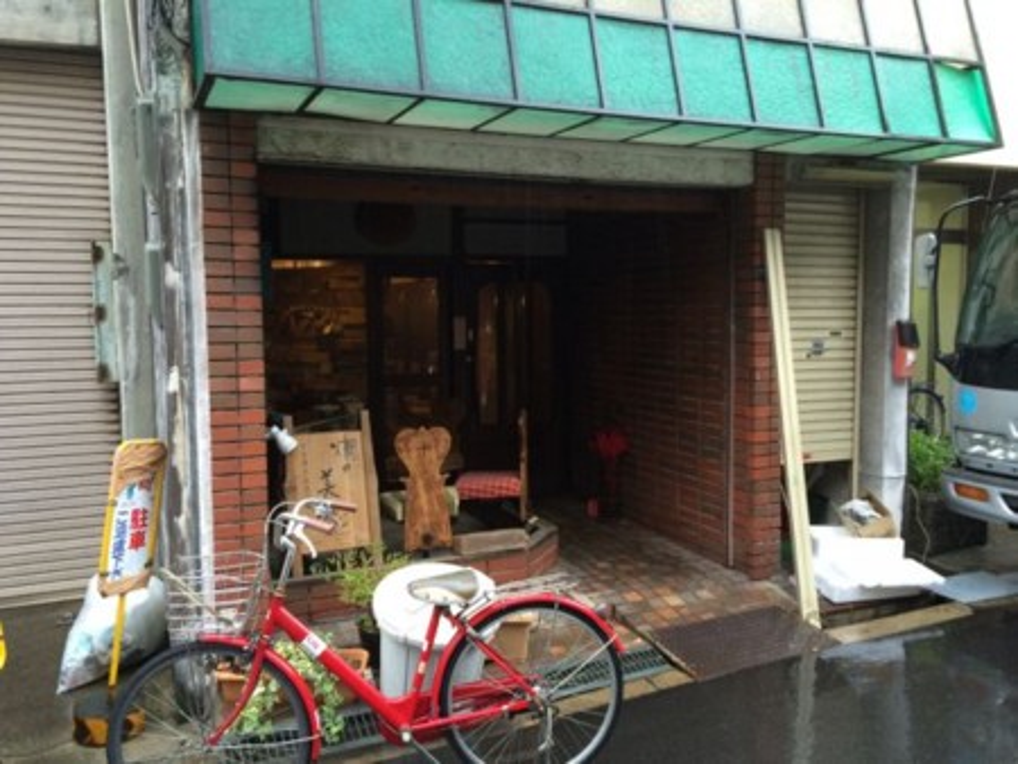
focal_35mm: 30
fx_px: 883
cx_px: 509
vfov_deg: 46.8
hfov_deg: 59.9
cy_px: 382
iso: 125
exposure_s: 1/30
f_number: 2.2
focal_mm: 4.12
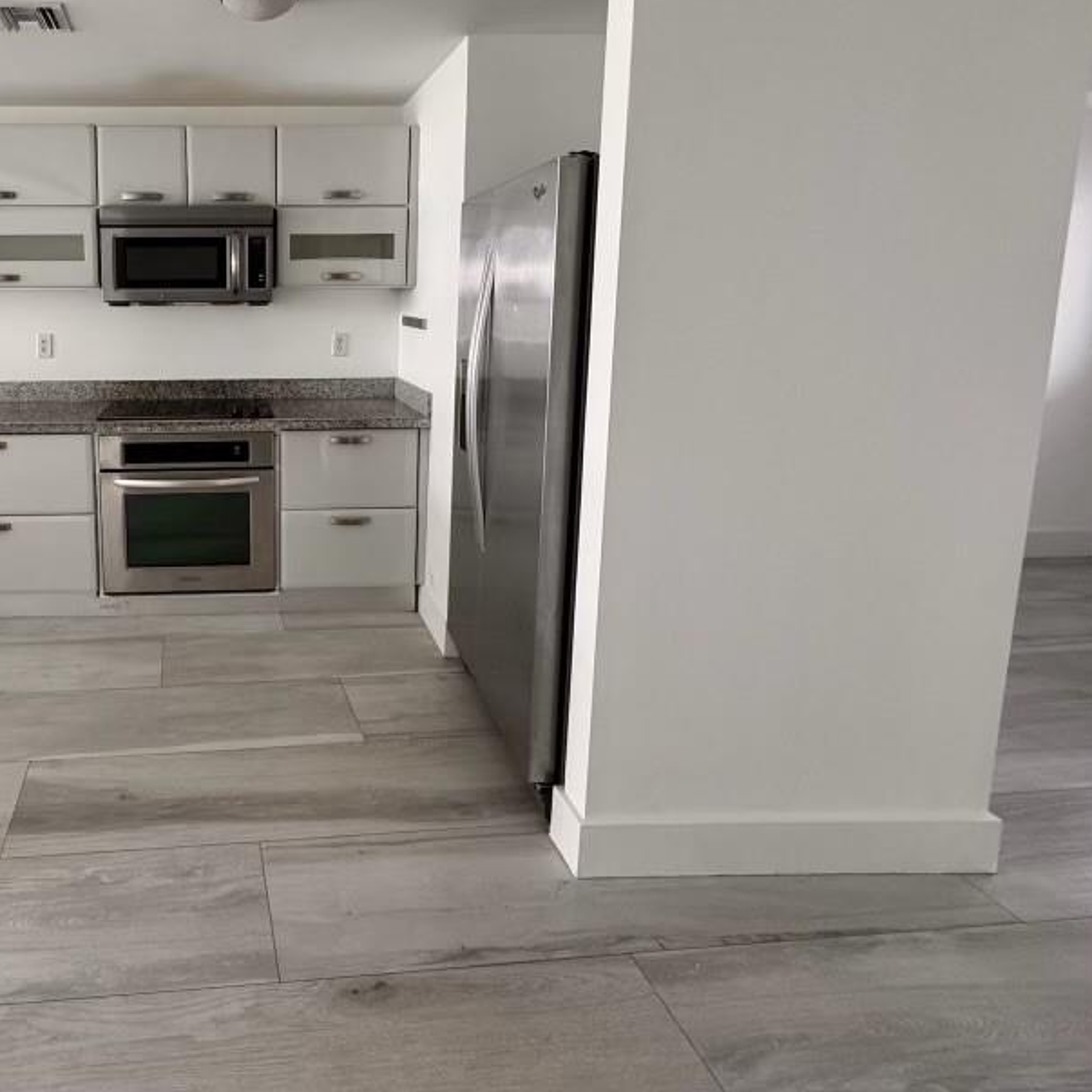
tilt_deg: -8.3
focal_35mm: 21
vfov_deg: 70.8
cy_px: 398
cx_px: 244
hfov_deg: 66.6
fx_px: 749
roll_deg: +0.3
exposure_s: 1/99
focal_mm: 2.22
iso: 200
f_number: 2.2
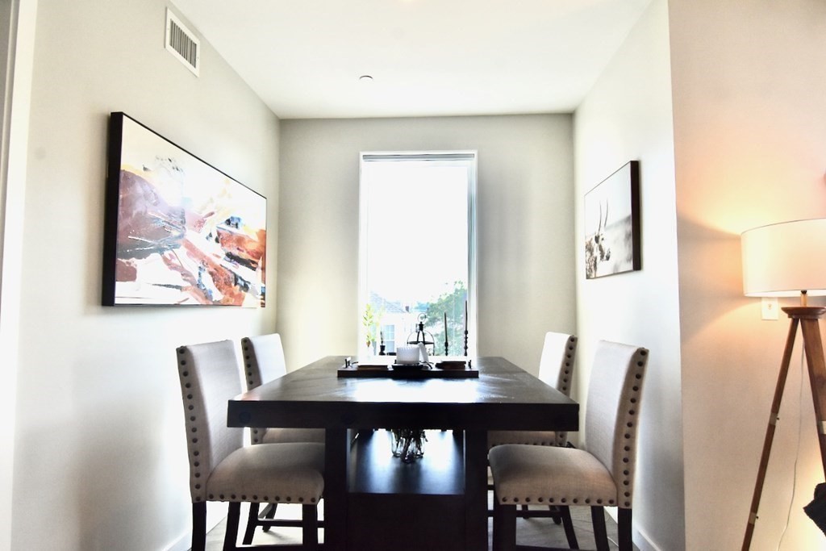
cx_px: 413
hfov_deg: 85.4
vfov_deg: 63.2
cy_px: 276
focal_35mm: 20
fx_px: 447
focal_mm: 13
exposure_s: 1/250
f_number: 8
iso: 800
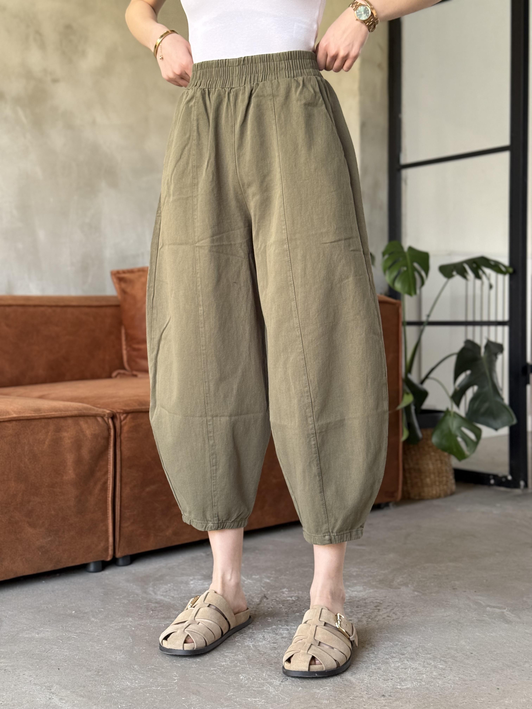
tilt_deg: -2.1
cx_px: 266
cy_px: 354
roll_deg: +0.5
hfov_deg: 30.3
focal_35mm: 48
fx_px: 984
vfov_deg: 39.7
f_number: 1.78
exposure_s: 1/60
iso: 250
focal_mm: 6.76
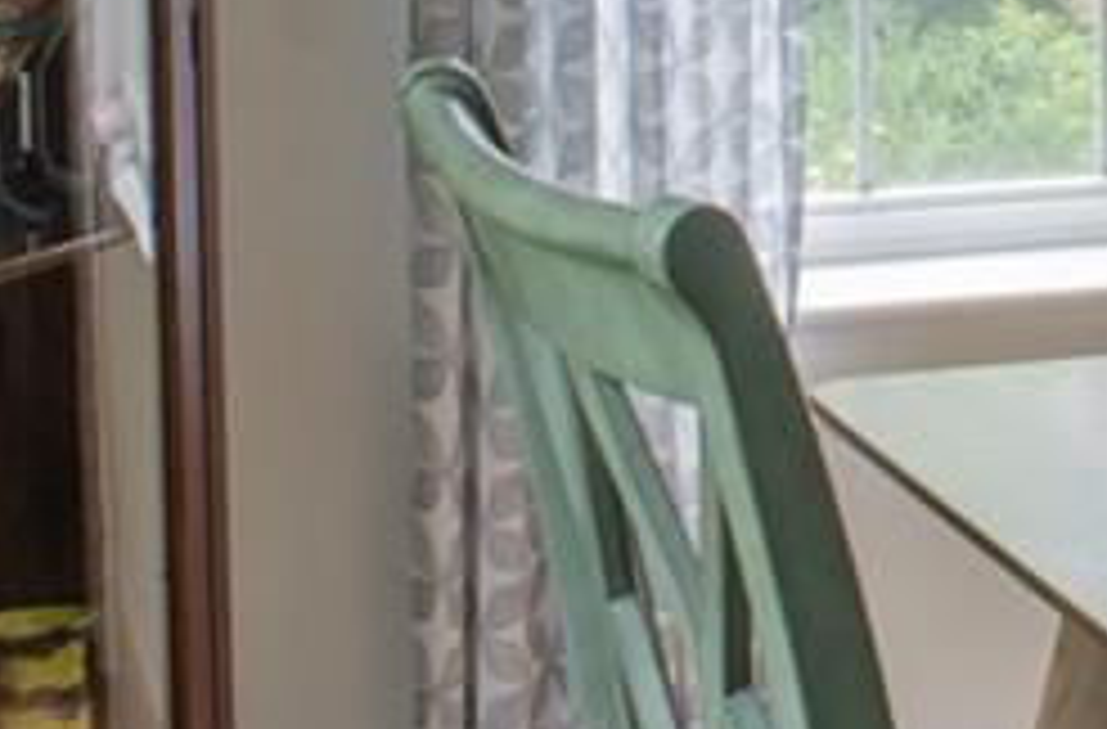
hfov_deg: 13.3
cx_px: 1431
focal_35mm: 150
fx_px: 4595
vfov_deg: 8.8
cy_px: -385
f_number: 11
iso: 200
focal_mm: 24
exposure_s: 1/4
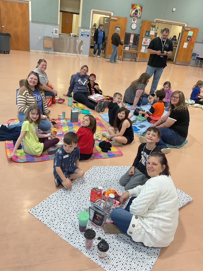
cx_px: 102
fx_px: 227
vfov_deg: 61.7
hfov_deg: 48.2
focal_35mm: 29
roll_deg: -7.6
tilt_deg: -26.1
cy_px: 136
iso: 50
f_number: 1.8
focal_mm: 3
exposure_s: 1/60
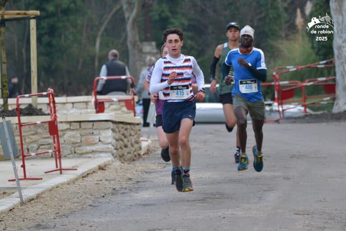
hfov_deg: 5.5
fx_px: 3604
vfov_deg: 3.7
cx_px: 173
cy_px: 116
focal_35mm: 375
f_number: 5.6
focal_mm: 250
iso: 1100
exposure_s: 1/500
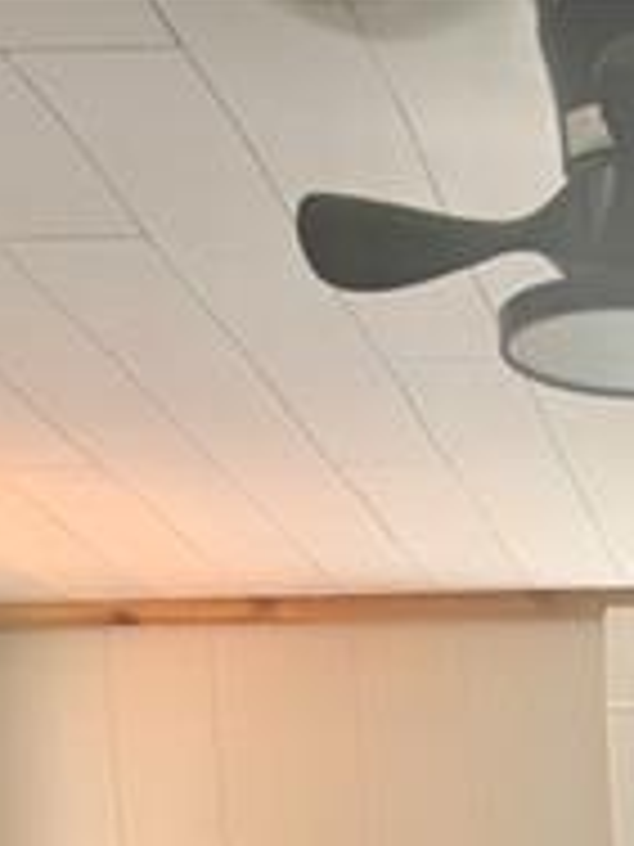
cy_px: 1719
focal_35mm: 98
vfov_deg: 15.6
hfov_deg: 14.2
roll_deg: +1.2
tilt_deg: -13.6
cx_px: 931
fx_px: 2393
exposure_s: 1/121
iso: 64
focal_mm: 6.76
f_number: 1.78
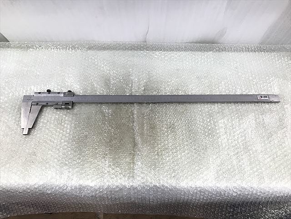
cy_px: 110
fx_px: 235
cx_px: 146
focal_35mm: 28
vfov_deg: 49.7
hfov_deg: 63.4
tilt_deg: -62.9
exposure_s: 1/30
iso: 32
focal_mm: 3.99
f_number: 1.8
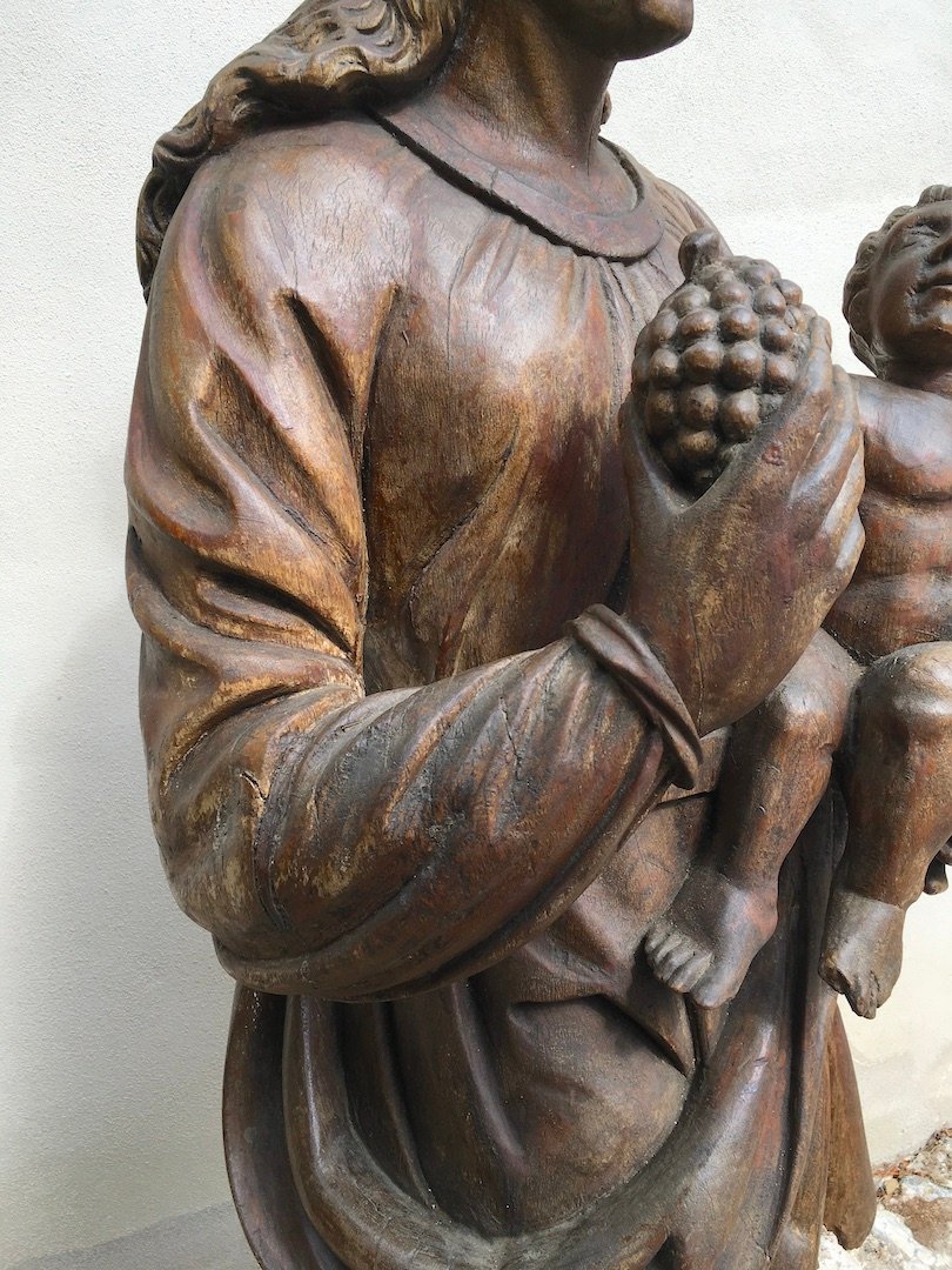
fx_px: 1063
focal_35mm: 29
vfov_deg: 61.7
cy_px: 635
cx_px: 476
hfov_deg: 48.2
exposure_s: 1/519
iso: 25
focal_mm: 4.15
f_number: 2.2
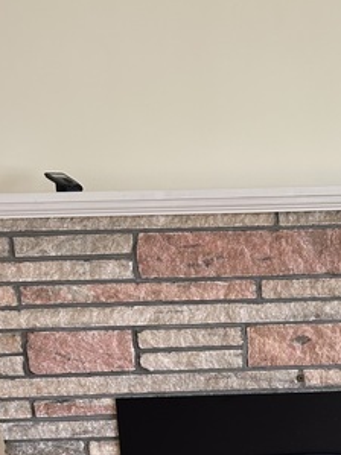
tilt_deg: -15.3
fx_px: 762
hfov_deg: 24.5
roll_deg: +2.2
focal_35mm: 58
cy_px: 428
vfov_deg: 31.3
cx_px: 306
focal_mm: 5.7
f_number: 1.5
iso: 80
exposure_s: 1/121
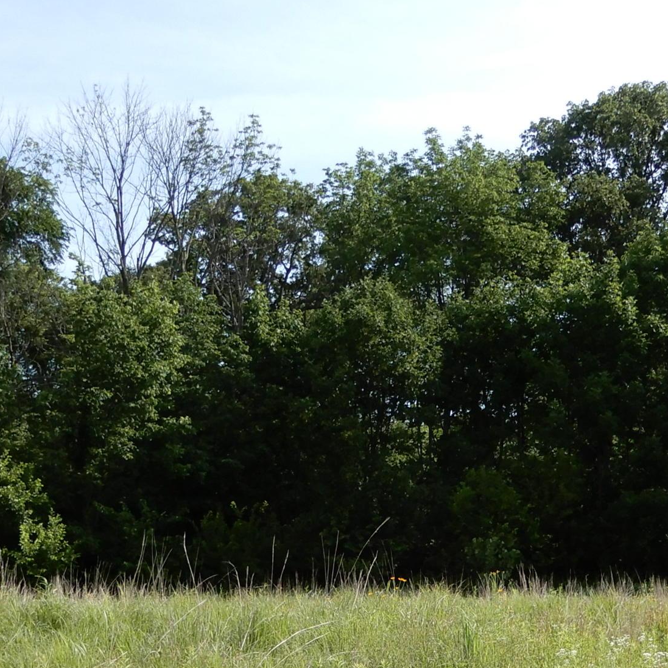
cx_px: 395
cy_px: 653
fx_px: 1266
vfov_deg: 28.0
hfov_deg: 29.5
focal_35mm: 58
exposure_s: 1/640
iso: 80
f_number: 3.4
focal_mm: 4.3
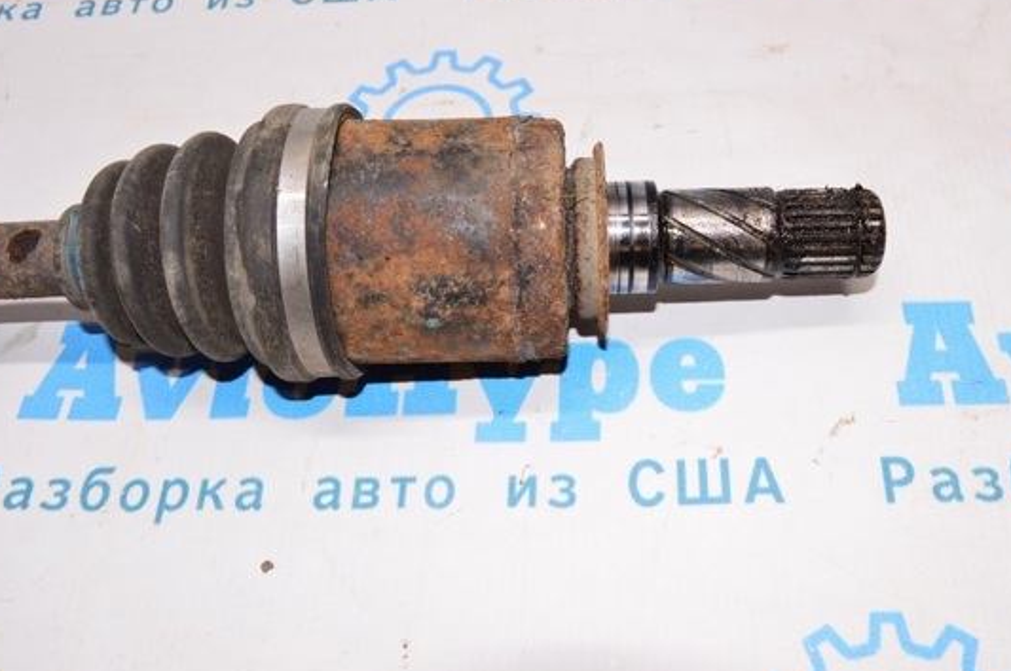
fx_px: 1010
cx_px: 580
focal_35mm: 36
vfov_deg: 36.7
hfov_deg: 53.0
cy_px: 283
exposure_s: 1/80
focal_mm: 20
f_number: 8
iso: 1600
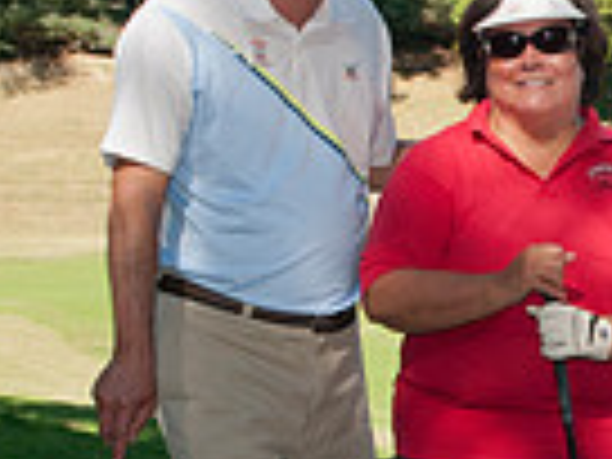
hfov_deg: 15.4
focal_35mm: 123
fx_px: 2175
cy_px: 277
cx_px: 747
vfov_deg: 12.0
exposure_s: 1/250
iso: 400
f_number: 8
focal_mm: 20
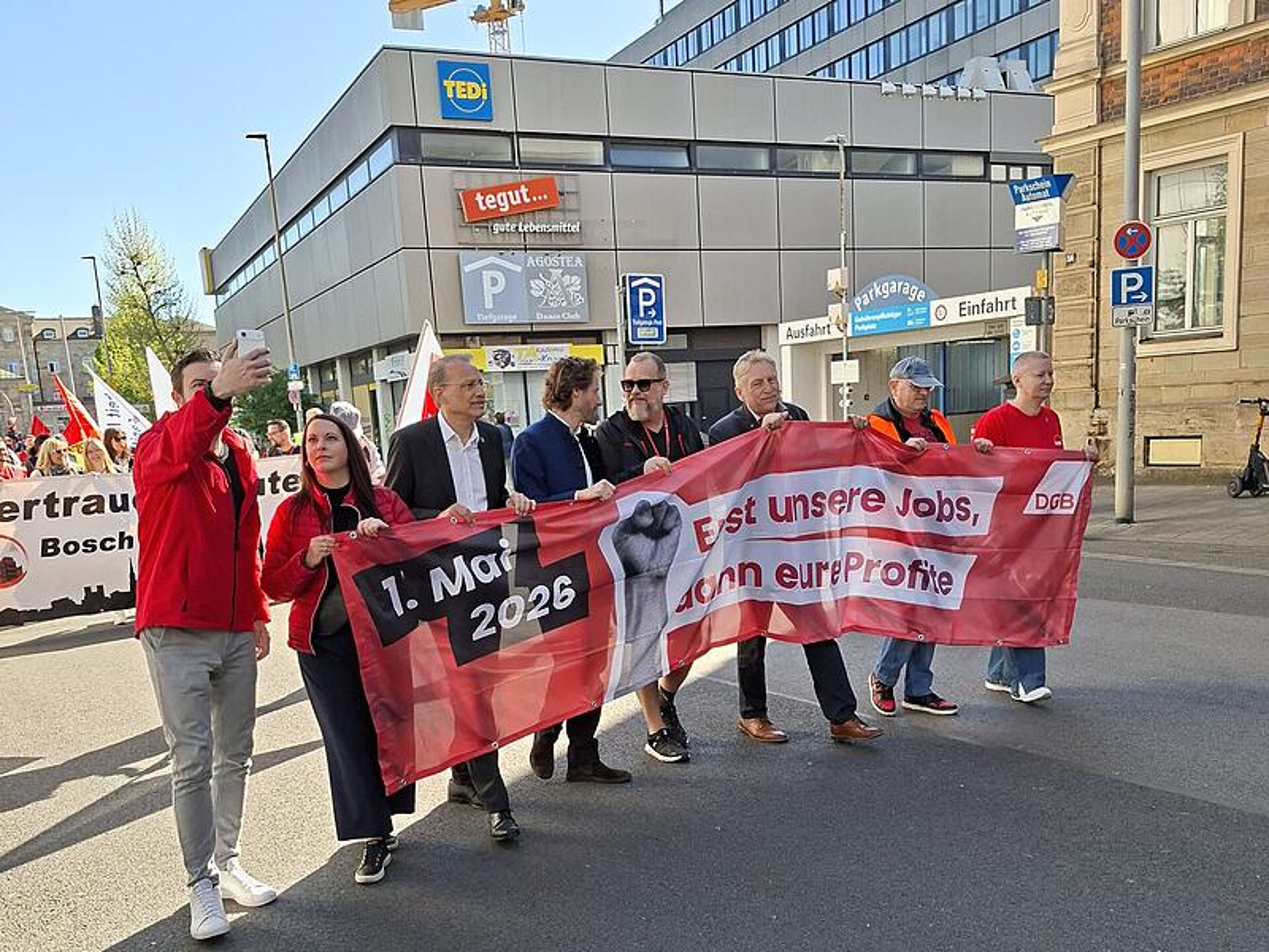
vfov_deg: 58.9
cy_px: 476
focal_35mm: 23
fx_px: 843
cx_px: 634
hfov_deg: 73.9
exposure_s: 1/668
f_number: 1.8
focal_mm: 5.54
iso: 50
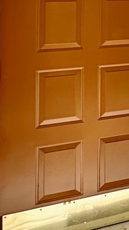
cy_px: -21
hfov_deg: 12.7
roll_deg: -1.4
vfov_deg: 27.3
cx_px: 318
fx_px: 433
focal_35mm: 71
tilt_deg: -0.2
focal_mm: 2.22
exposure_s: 1/142
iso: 40
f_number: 2.2
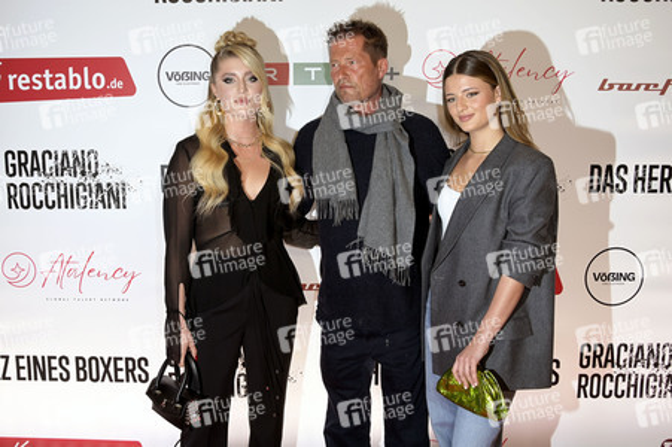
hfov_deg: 58.8
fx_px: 597
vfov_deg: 41.1
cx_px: 336
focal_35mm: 32
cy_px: 224
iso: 500
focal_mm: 32
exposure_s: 1/100
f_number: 5.6
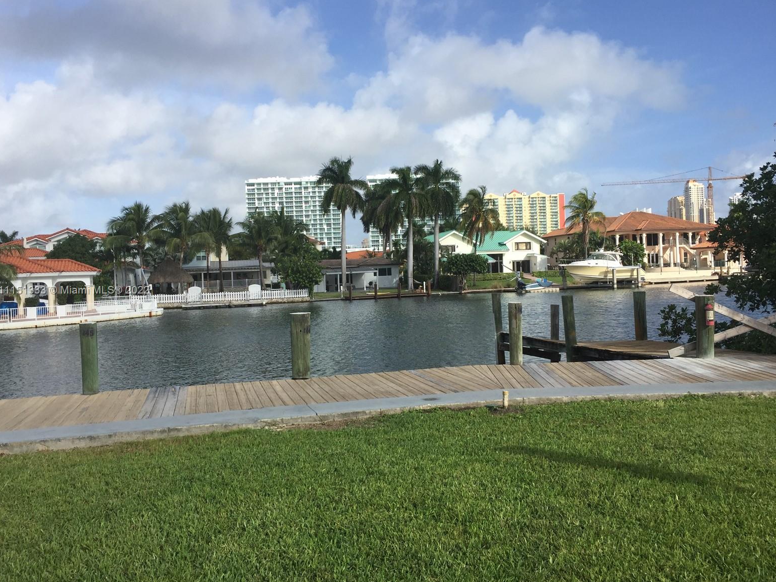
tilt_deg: -0.9
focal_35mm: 30
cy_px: 291
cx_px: 390
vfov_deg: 46.8
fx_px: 672
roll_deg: +1.3
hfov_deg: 60.0
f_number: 2.2
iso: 32
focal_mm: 4.15
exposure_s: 1/2198
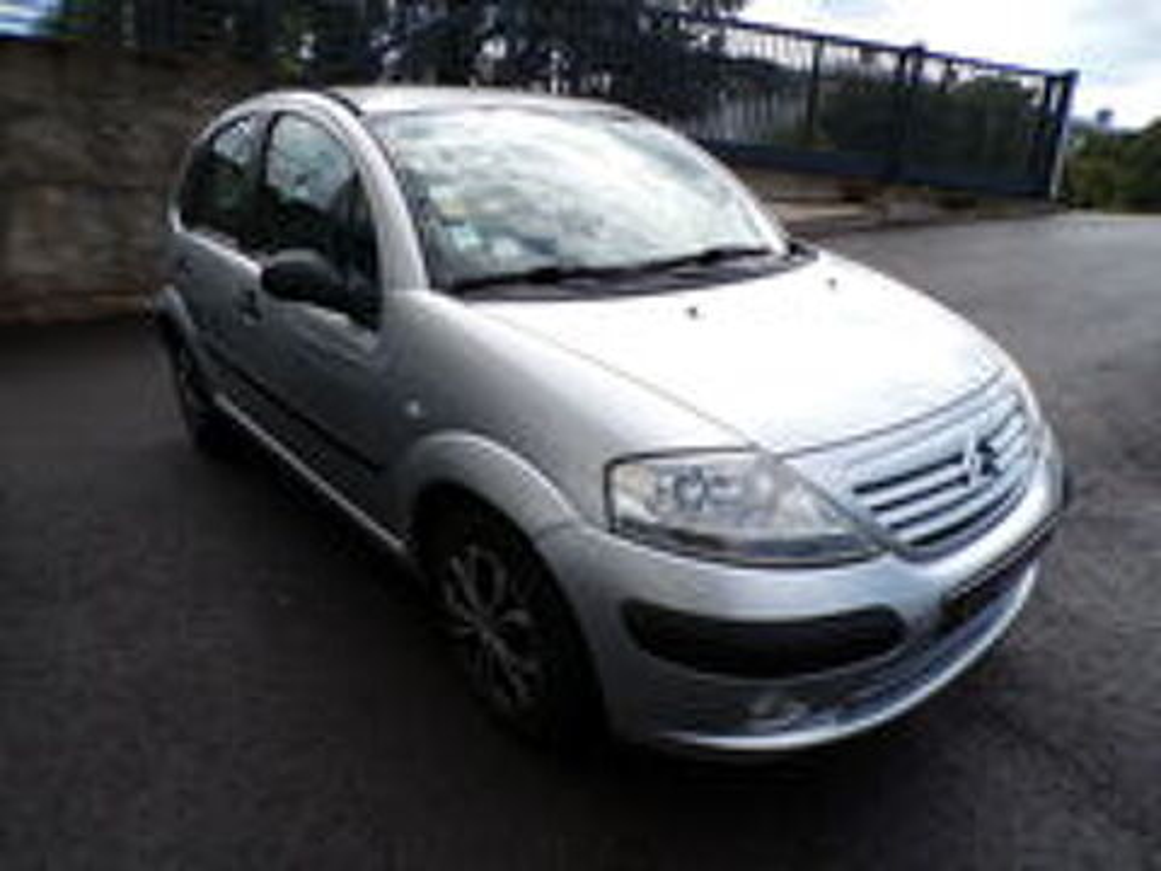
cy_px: 436
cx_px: 580
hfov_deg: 71.6
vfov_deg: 56.8
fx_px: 805
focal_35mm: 24
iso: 100
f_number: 3
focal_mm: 4.3
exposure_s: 1/850
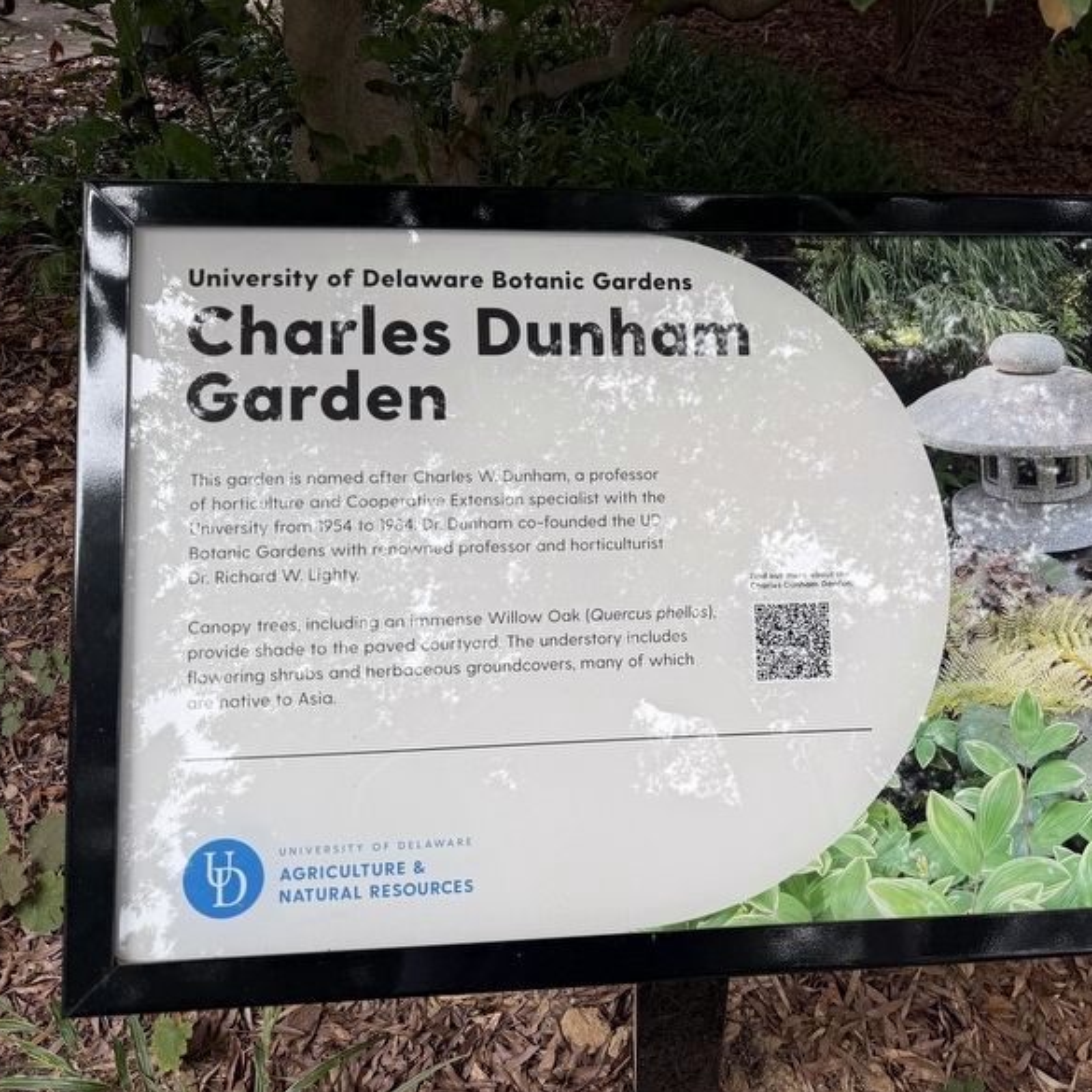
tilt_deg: -35.0
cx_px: 719
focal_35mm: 29
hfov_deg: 54.6
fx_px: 1035
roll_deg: -3.8
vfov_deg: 55.6
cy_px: 556
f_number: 1.78
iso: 80
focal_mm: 6.76
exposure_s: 1/361
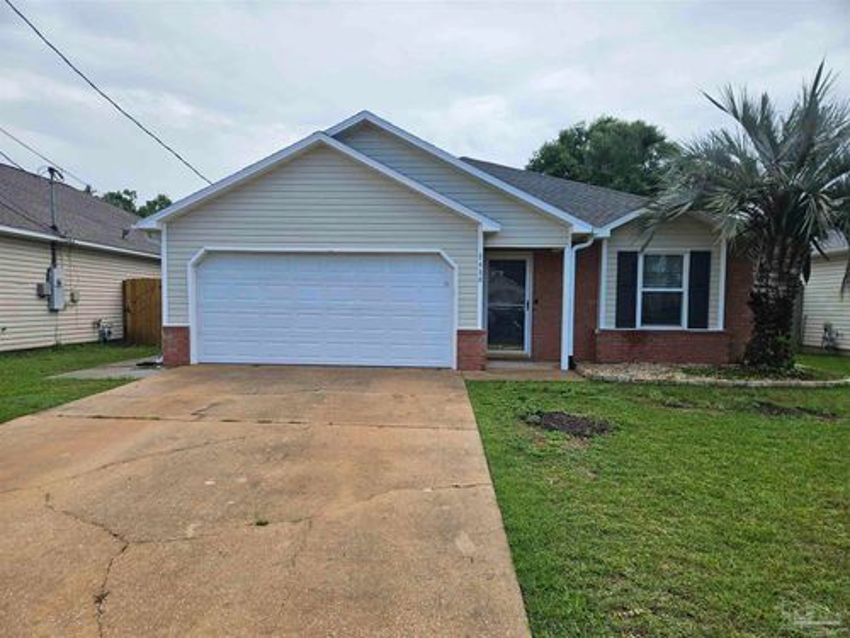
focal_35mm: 23
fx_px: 565
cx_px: 425
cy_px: 319
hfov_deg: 73.9
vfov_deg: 58.9
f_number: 1.8
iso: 25
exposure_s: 1/2000
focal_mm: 5.4
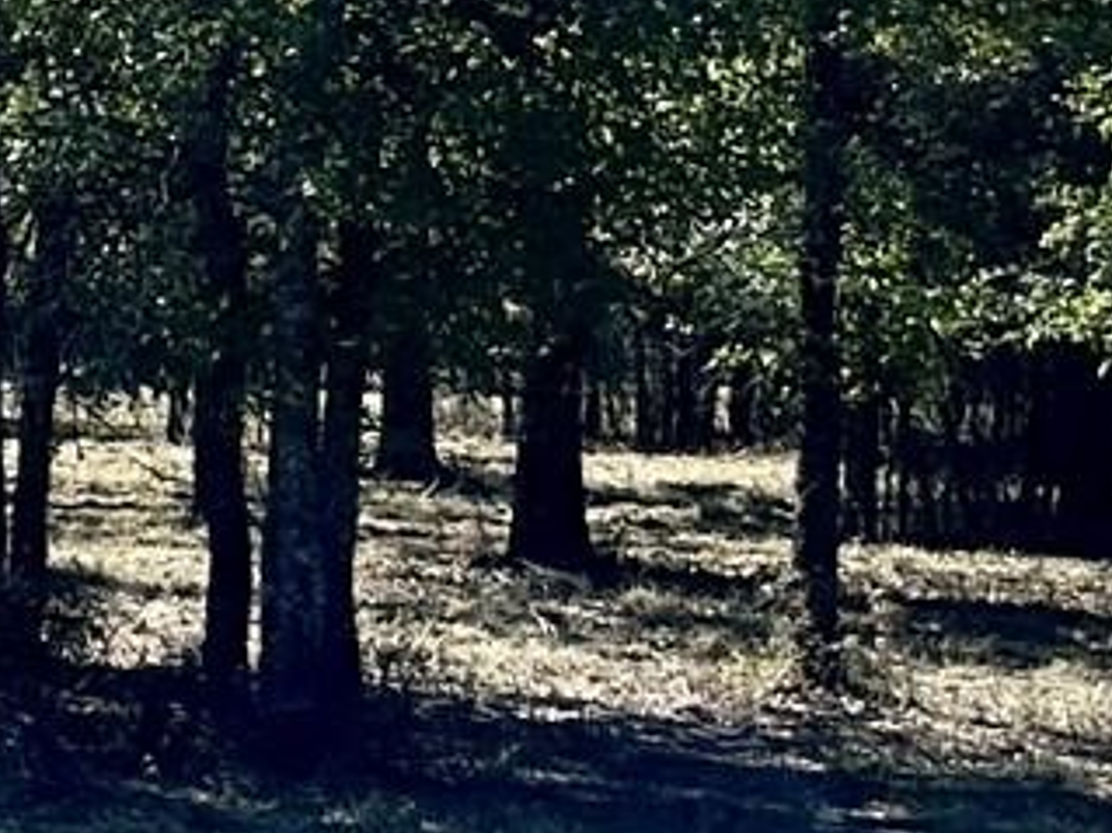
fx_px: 4945
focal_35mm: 154
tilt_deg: -1.5
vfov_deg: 9.6
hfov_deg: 10.3
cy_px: 335
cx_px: -1928
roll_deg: -0.2
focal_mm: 6.86
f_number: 1.78
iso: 80
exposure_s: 1/4762
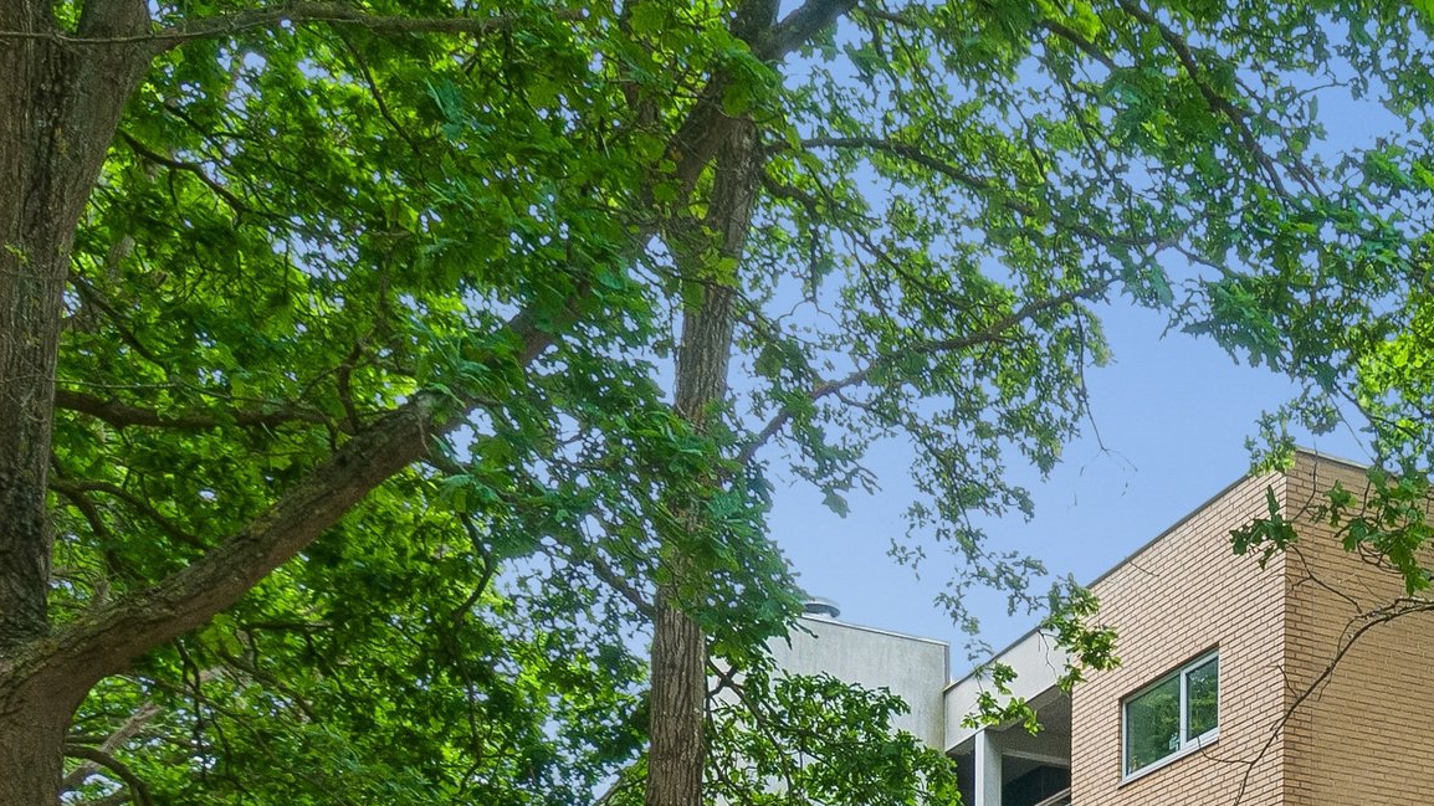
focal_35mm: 49
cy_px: 1202
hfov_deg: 38.7
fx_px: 1863
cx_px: 1331
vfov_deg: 20.8
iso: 200
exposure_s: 1/50
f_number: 10
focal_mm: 12
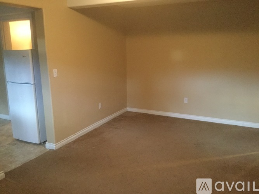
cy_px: 97
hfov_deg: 58.4
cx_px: 130
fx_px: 232
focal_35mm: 31
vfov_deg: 45.4
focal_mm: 3.3
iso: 500
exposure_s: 1/15
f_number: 2.4
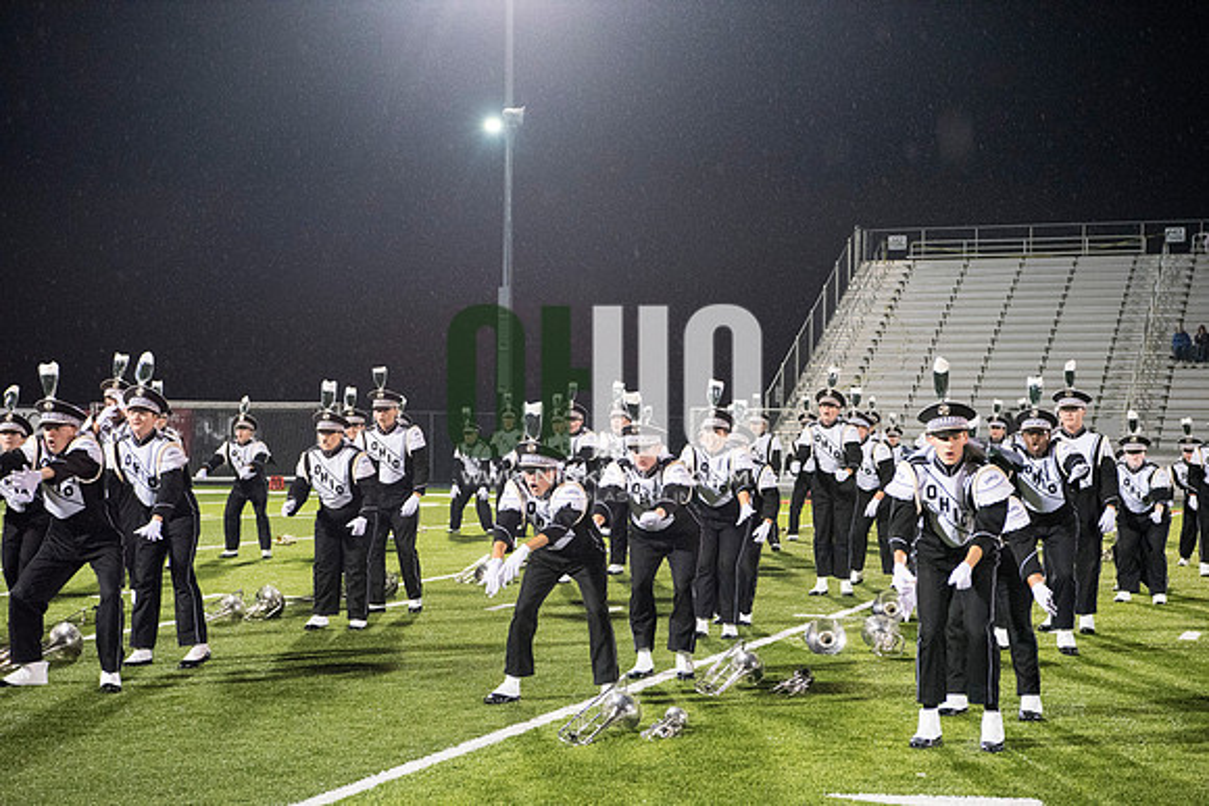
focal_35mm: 70
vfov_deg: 19.5
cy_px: 403
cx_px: 604
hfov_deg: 28.8
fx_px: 2351
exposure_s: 1/320
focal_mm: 70
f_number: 5.6
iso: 5000
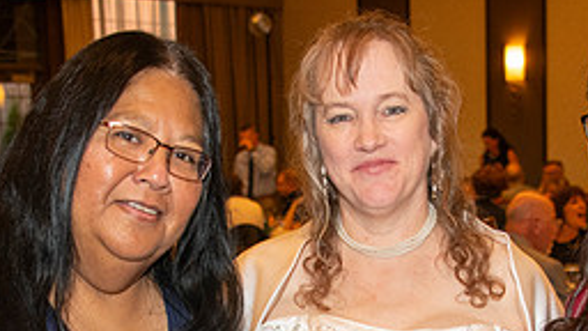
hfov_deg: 22.4
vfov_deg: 12.5
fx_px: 1481
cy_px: 360
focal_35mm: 95
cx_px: 363
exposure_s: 1/60
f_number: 5.6
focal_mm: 40
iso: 2000
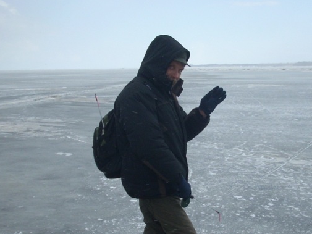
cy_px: 136
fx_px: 676
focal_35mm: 75
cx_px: 183
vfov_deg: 19.6
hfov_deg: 25.9
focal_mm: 6.2
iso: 64
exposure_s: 1/285
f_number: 5.6
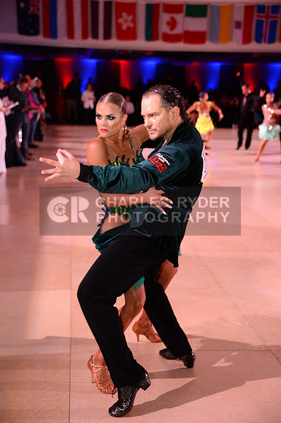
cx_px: 140
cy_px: 212
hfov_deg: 21.8
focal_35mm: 62
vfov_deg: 32.4
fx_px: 728
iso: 2500
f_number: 4.5
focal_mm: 62
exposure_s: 1/250
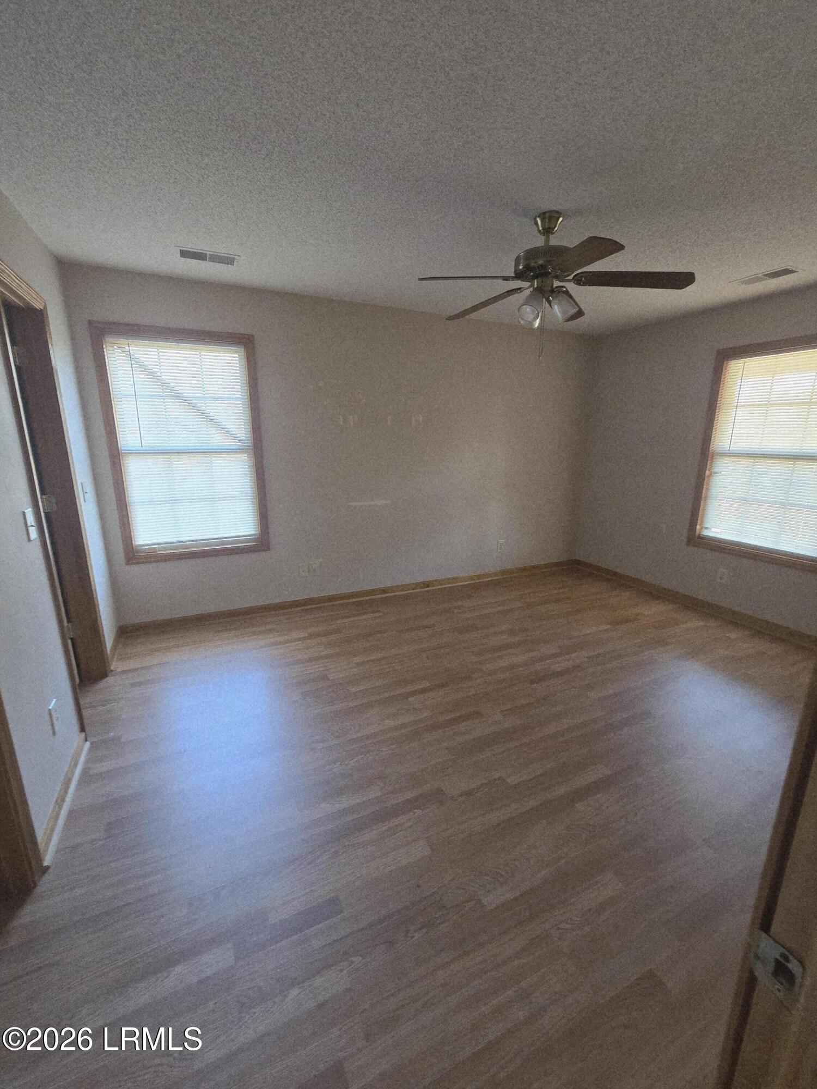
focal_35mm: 13
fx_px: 409
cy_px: 544
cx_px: 408
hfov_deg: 89.9
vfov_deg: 106.2
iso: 400
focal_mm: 2.2
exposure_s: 1/60
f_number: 2.2
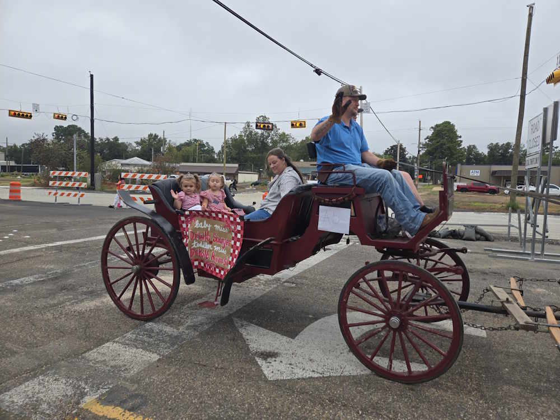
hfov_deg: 73.9
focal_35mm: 23
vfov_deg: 58.9
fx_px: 372
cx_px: 280
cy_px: 210
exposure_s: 1/809
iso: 25
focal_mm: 5.4
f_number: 1.8
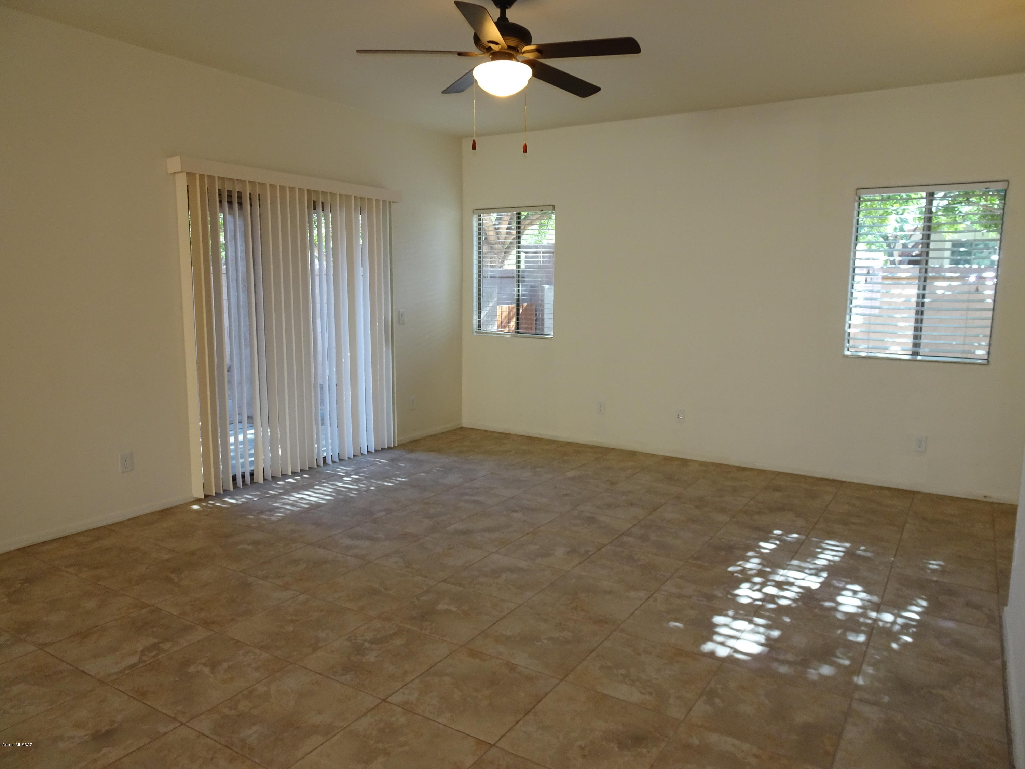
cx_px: 512
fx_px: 711
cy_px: 384
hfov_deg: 71.6
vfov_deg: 56.8
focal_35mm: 24
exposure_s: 1/30
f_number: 3.5
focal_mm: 4.1
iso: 125
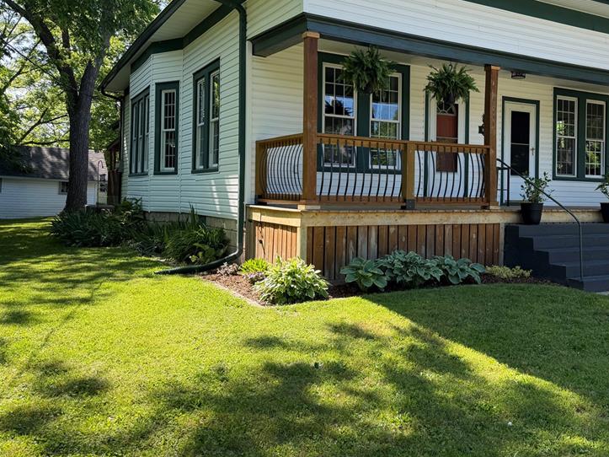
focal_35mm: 34
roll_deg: -1.3
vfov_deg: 41.6
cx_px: 404
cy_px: 188
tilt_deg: +0.4
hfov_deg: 53.0
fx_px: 598
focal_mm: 6.76
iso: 80
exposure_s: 1/780
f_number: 1.78
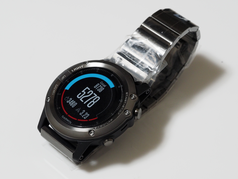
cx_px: 119
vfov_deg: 12.3
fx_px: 825
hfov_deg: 16.4
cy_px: 90
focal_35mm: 120
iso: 1600
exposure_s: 1/20
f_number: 5.6
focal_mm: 60
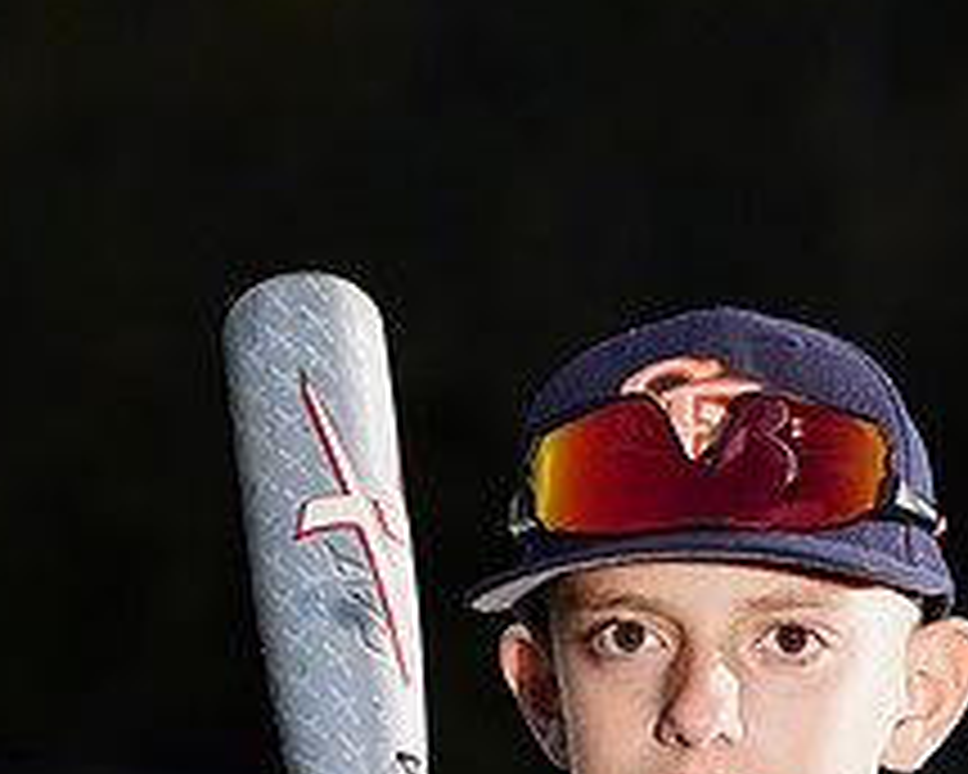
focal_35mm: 537
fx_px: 15385
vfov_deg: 2.9
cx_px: 736
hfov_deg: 3.6
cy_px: 1062
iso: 320
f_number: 8
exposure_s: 1/160
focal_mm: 212
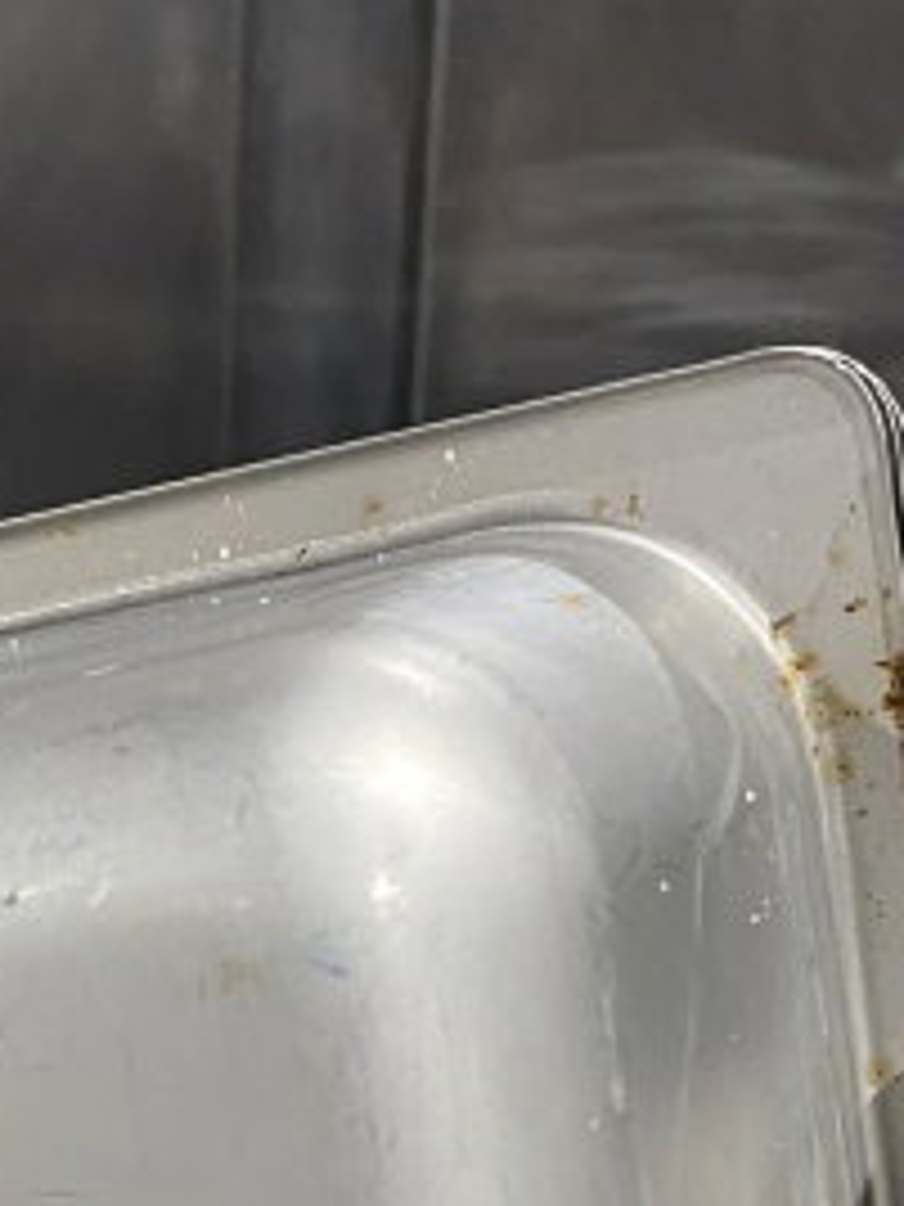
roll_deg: -1.5
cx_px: 153
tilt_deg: -33.9
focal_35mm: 79
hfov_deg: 18.5
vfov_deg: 22.0
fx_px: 2751
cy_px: 1604
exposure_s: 1/60
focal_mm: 4.25
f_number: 1.8
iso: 250
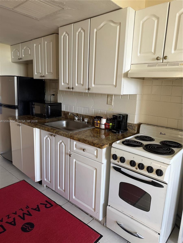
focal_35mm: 24
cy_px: 122
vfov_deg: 71.6
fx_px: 169
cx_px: 92
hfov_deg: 56.8
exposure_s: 1/60
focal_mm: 6.76
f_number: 1.78
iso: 250
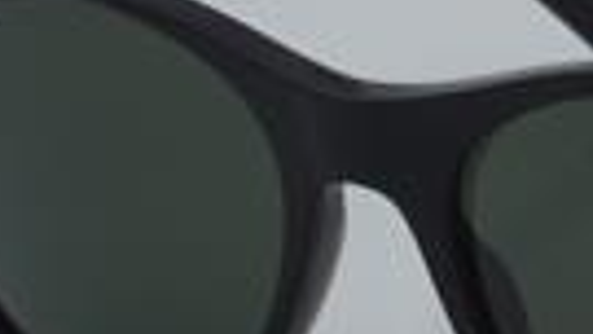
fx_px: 3664
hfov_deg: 9.1
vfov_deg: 5.2
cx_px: 703
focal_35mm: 233
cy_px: 193
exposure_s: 1/4
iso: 100
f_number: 32
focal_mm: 50
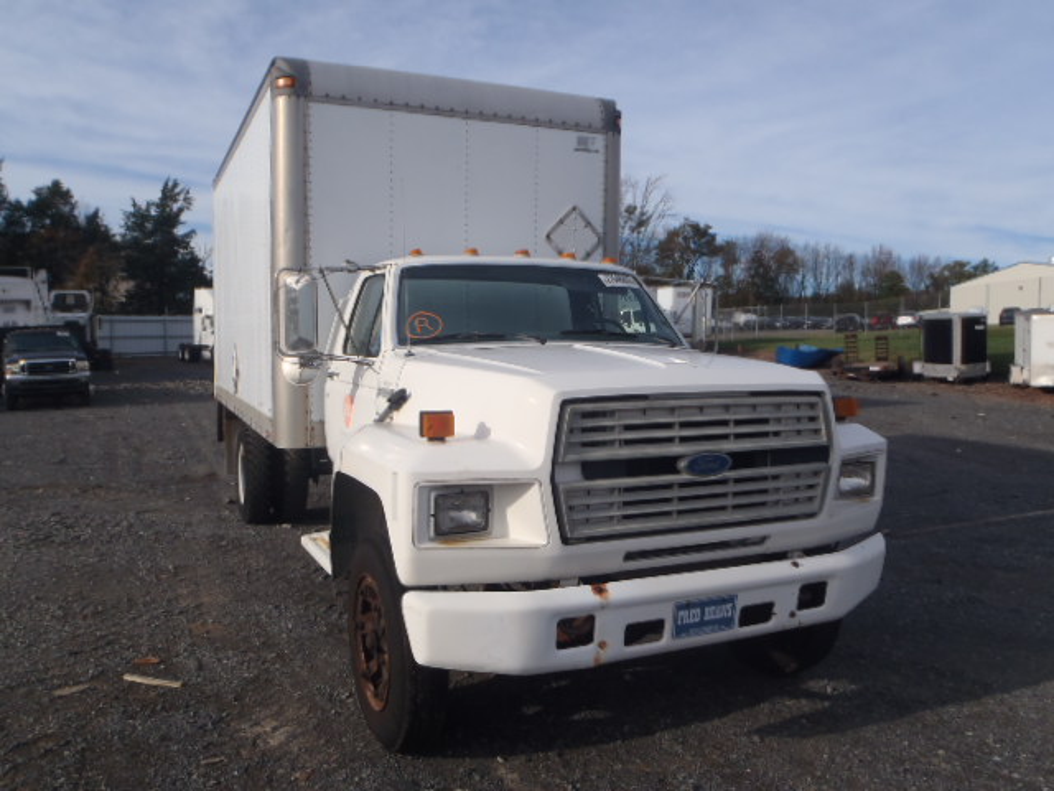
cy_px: 396
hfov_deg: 63.4
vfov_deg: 49.7
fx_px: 853
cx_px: 527
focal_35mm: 28
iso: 80
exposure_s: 1/640
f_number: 4.5
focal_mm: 5
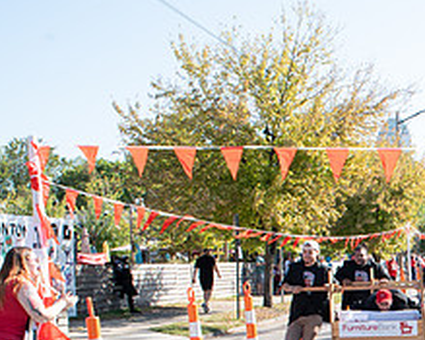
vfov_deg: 21.6
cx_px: 531
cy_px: 351
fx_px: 855
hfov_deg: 24.8
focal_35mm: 68
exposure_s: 1/200
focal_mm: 24
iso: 320
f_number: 9
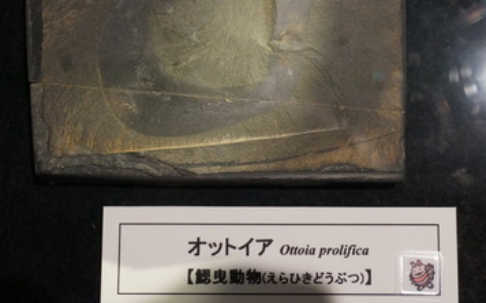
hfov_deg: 25.9
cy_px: 62
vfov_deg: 16.2
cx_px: 272
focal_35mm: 80
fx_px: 1057
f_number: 5
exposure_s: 1/60
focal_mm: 31
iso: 2000
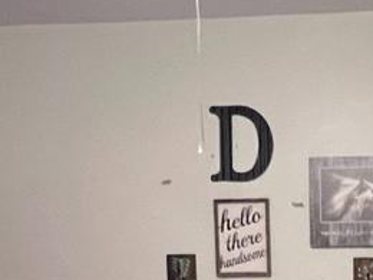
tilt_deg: -7.3
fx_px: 776
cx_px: 344
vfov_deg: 18.8
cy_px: 375
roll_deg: +0.9
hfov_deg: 26.0
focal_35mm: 72
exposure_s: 1/30
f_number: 1.8
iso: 1000
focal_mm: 1.57
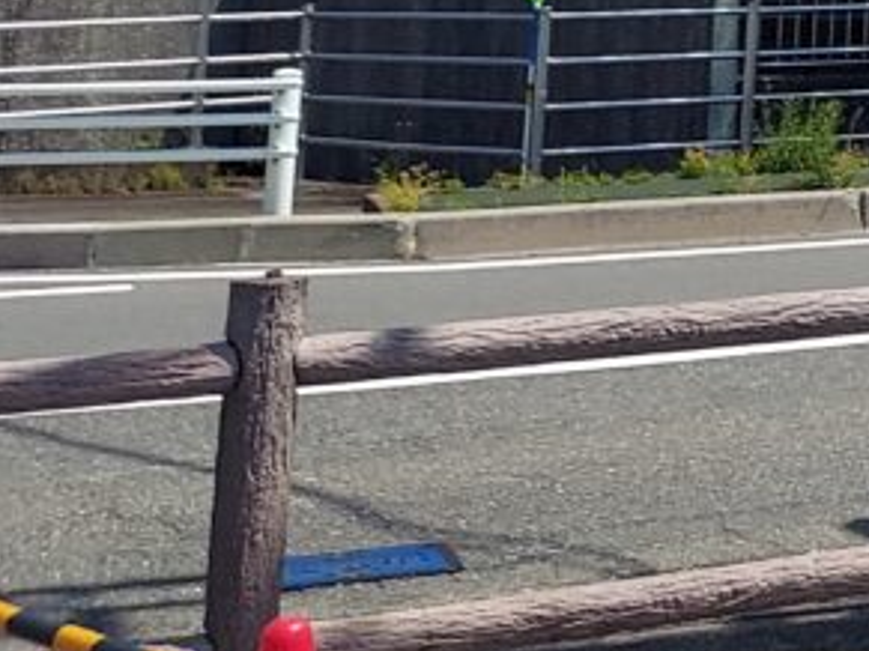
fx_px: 2760
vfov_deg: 12.1
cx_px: 1613
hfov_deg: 15.2
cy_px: -615
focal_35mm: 110
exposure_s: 1/1589
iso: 50
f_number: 2
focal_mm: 4.6
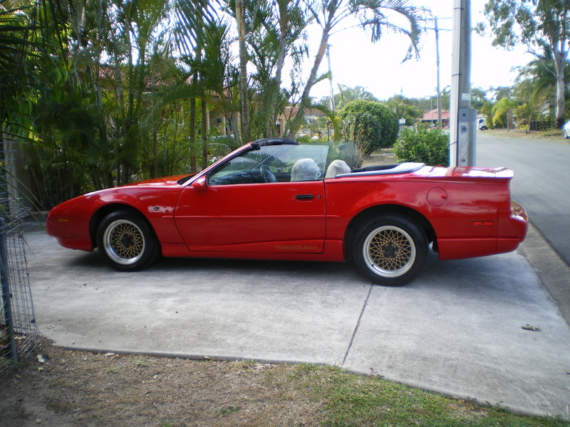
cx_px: 285
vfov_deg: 39.7
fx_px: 593
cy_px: 214
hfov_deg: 51.4
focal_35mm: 36
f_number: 3.1
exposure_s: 1/100
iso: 50
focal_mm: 6.3
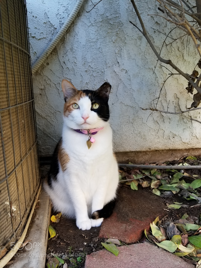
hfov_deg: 53.1
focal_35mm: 26
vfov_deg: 67.3
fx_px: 201
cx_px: 100
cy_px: 134
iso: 80
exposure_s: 1/60
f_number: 1.7
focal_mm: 4.25
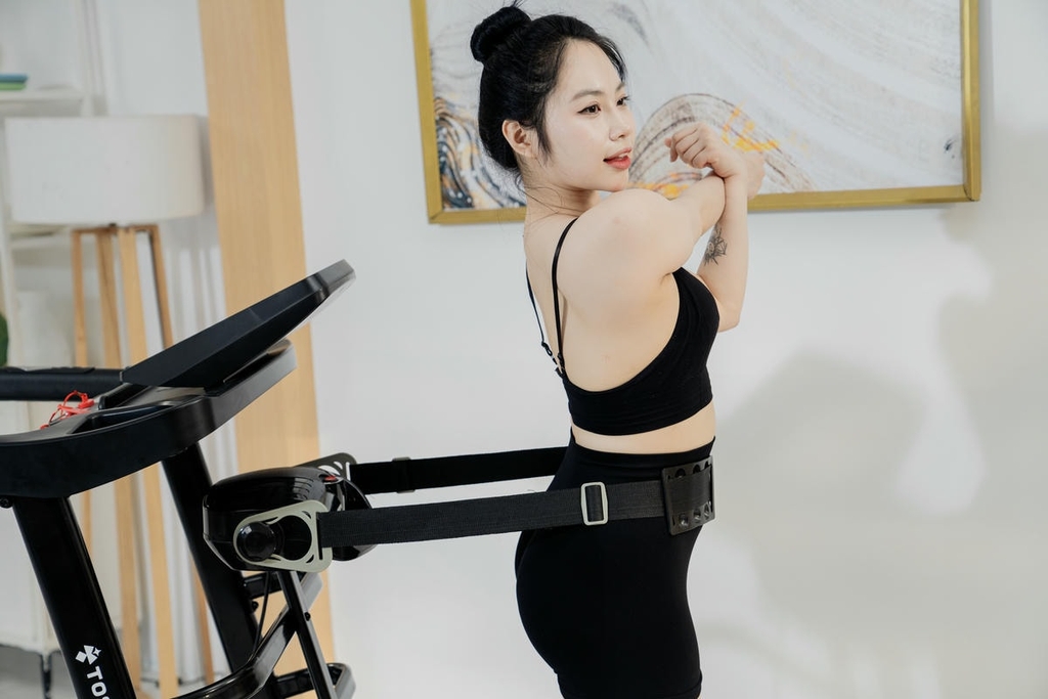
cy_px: 350
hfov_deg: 32.9
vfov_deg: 22.3
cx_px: 524
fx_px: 1776
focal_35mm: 61
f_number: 4
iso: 400
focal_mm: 61
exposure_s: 1/250
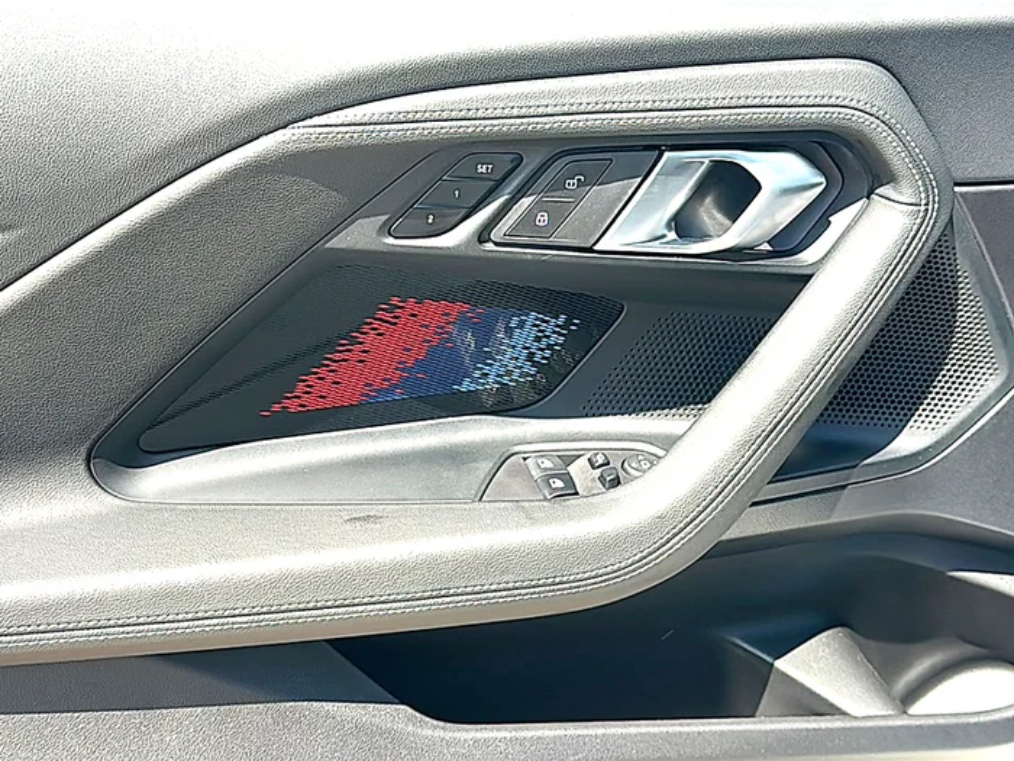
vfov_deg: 30.3
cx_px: 507
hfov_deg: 39.7
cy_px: 380
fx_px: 1406
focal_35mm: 48
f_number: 1.78
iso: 80
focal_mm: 6.86
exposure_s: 1/705
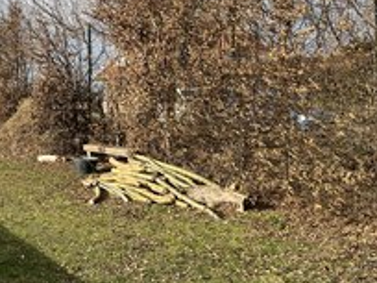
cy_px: 100
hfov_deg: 35.4
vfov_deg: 28.4
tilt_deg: +0.3
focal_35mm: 51
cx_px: 41
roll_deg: +0.8
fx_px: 555
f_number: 1.6
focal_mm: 5.1
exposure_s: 1/2179
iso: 50
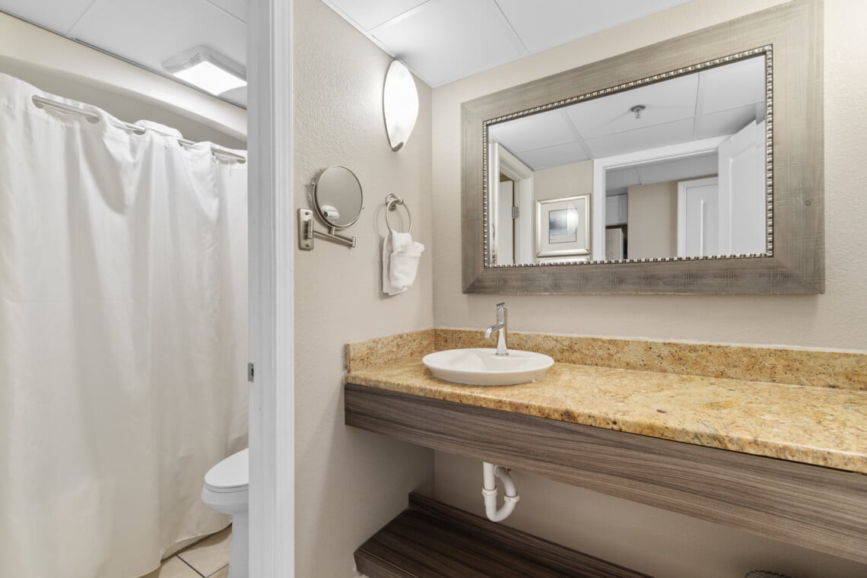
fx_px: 361
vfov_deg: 77.3
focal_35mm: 15
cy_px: 289
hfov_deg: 100.4
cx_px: 434
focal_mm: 10
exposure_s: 1/2
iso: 100
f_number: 4.5
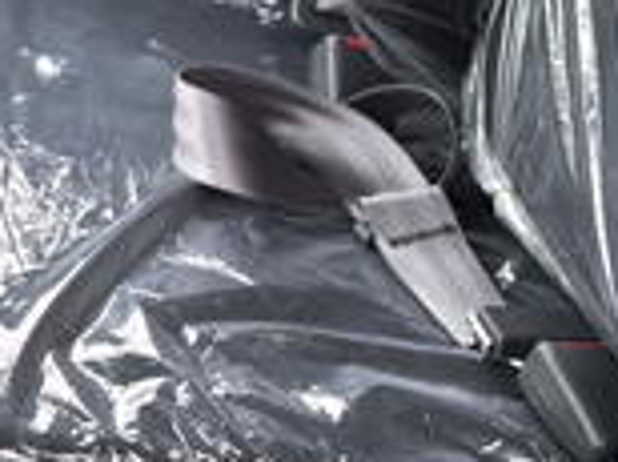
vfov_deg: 9.8
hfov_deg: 12.1
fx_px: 2692
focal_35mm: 151
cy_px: 366
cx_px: -486
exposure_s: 1/196
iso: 50
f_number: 2
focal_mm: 5.75
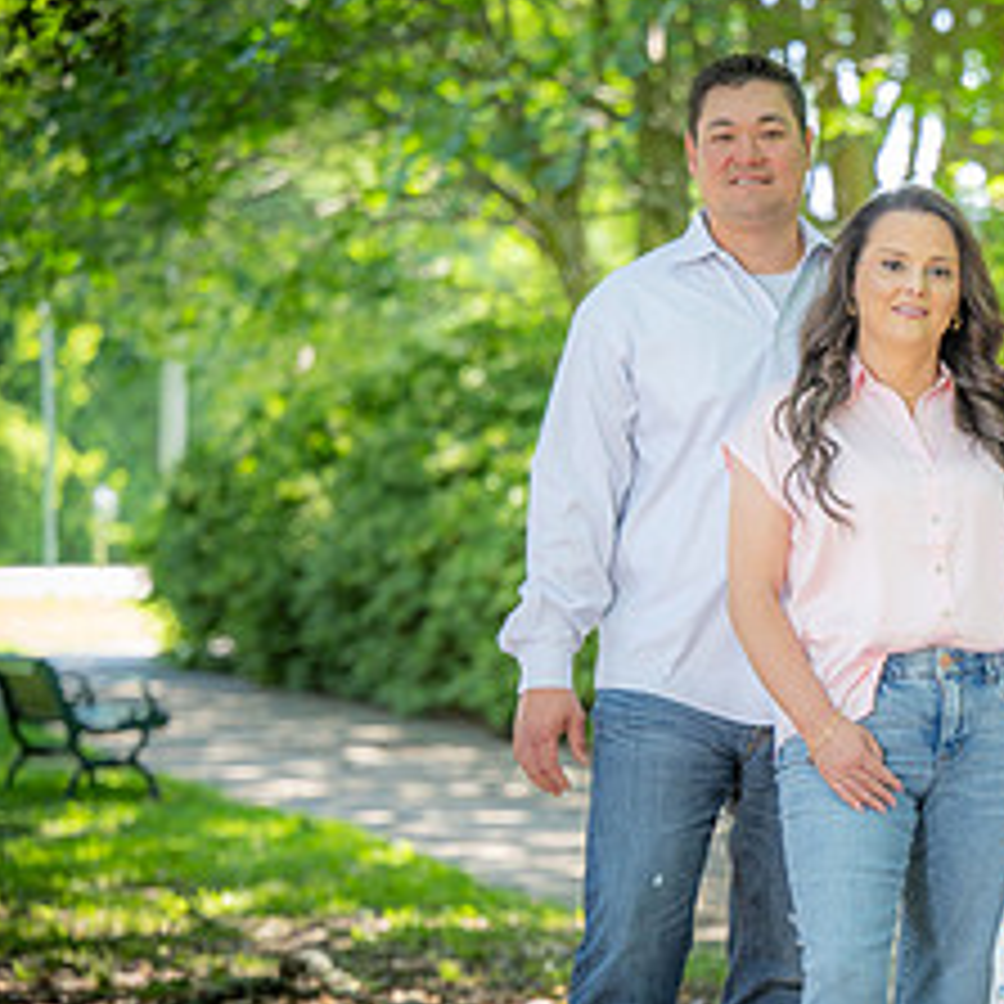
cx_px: 1261
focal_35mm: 201
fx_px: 6596
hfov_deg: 8.6
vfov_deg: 8.7
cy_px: 588
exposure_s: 1/80
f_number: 2.8
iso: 100
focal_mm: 91
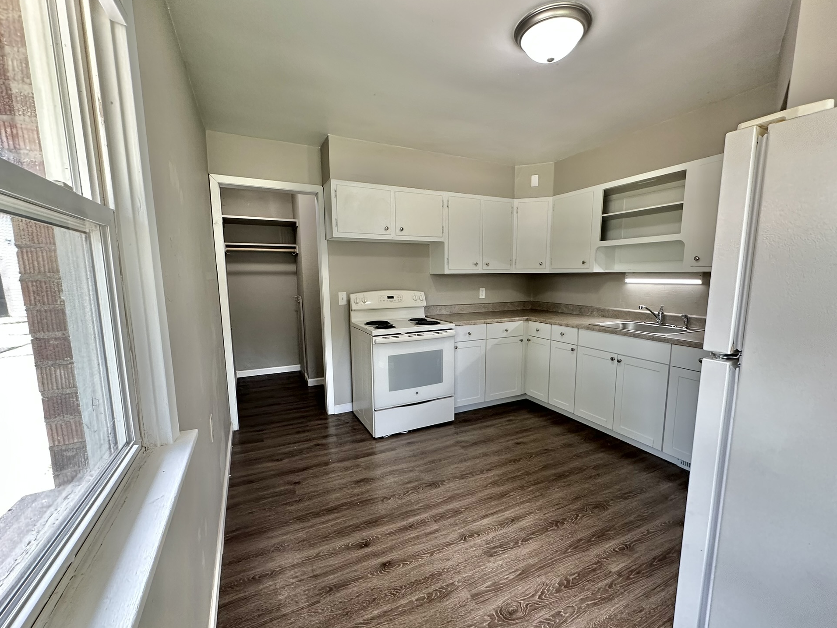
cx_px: 427
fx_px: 363
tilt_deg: -7.0
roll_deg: +0.6
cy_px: 324
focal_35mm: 15
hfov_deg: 98.1
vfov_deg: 81.7
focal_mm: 2.22
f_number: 2.2
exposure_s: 1/120
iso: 250
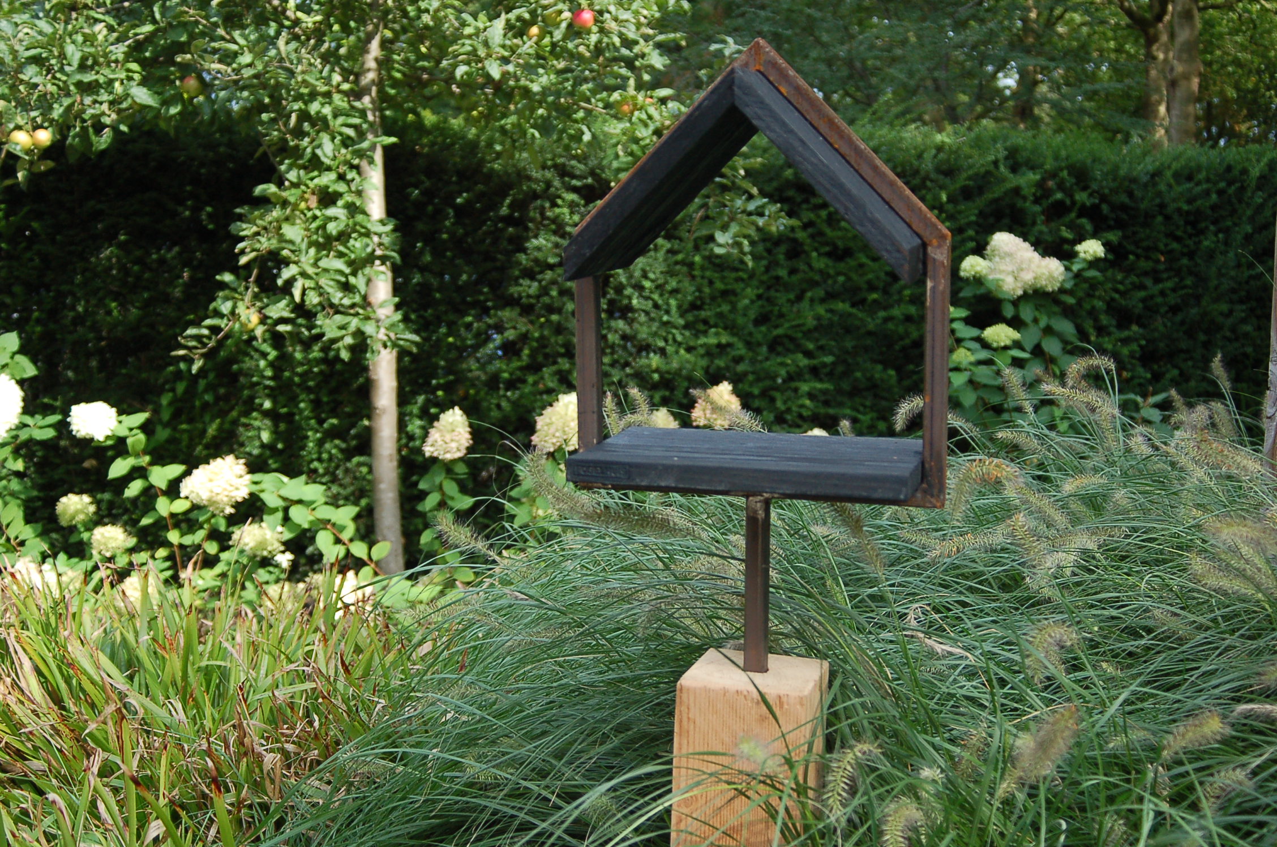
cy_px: 424
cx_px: 638
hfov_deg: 46.5
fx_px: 1487
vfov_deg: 31.8
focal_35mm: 42
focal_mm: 28
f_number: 3.3
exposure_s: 1/1000
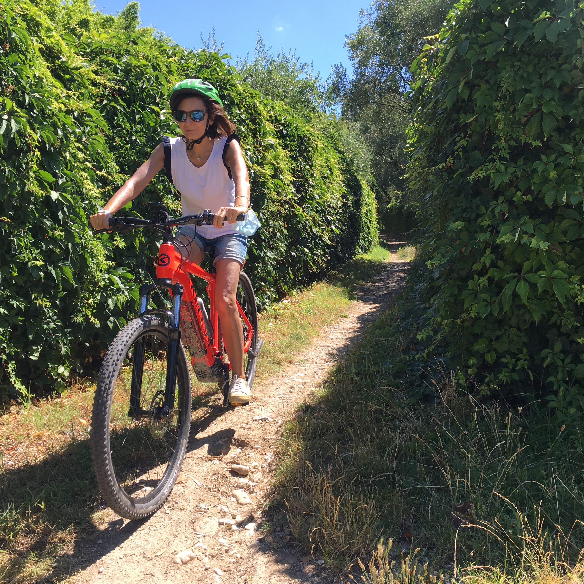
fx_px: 668
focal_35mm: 35
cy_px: 291
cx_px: 321
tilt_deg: -1.8
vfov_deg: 47.2
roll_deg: -0.3
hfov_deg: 47.2
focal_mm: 4.15
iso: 25
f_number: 2.2
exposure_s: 1/553
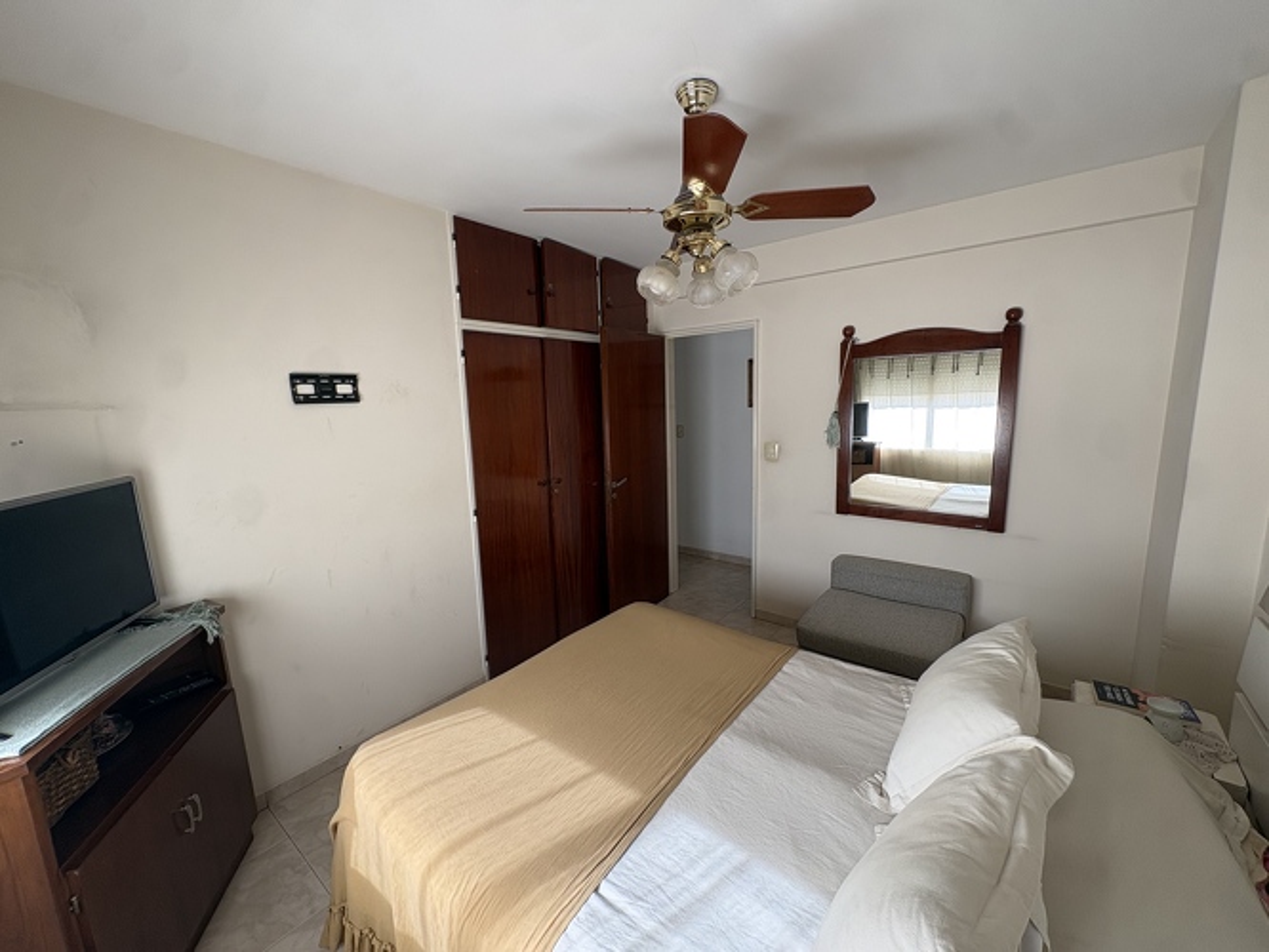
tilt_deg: -8.2
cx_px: 634
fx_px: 513
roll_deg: +2.4
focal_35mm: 14
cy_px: 476
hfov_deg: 102.0
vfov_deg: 85.7
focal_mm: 2.22
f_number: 2.2
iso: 80
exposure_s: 1/99
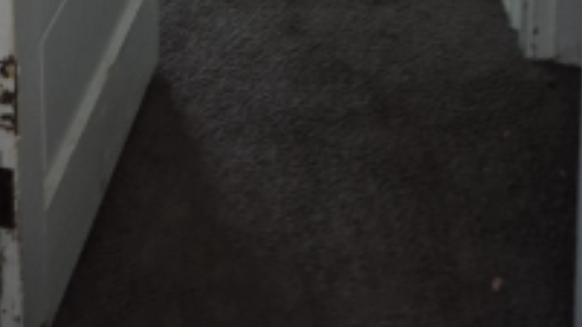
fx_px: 1281
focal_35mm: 83
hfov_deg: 25.3
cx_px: 151
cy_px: -572
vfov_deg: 11.0
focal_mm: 5.4
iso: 200
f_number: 1.8
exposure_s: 1/10
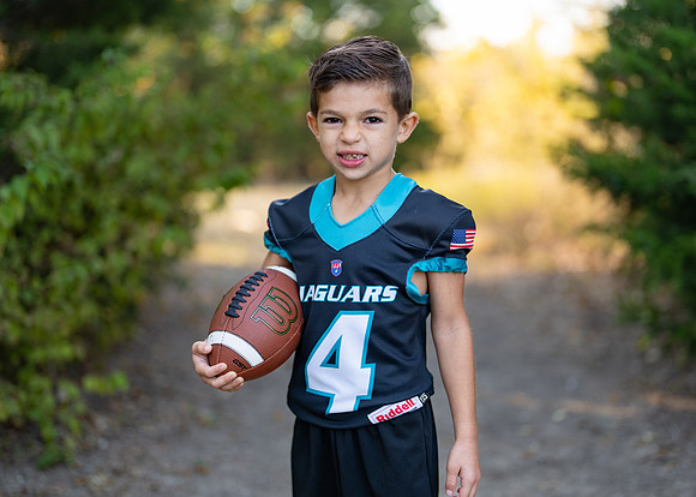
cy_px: 238
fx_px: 1094
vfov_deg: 25.6
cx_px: 368
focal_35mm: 55
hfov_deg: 35.3
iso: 100
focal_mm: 50
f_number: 1.2
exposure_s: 1/400
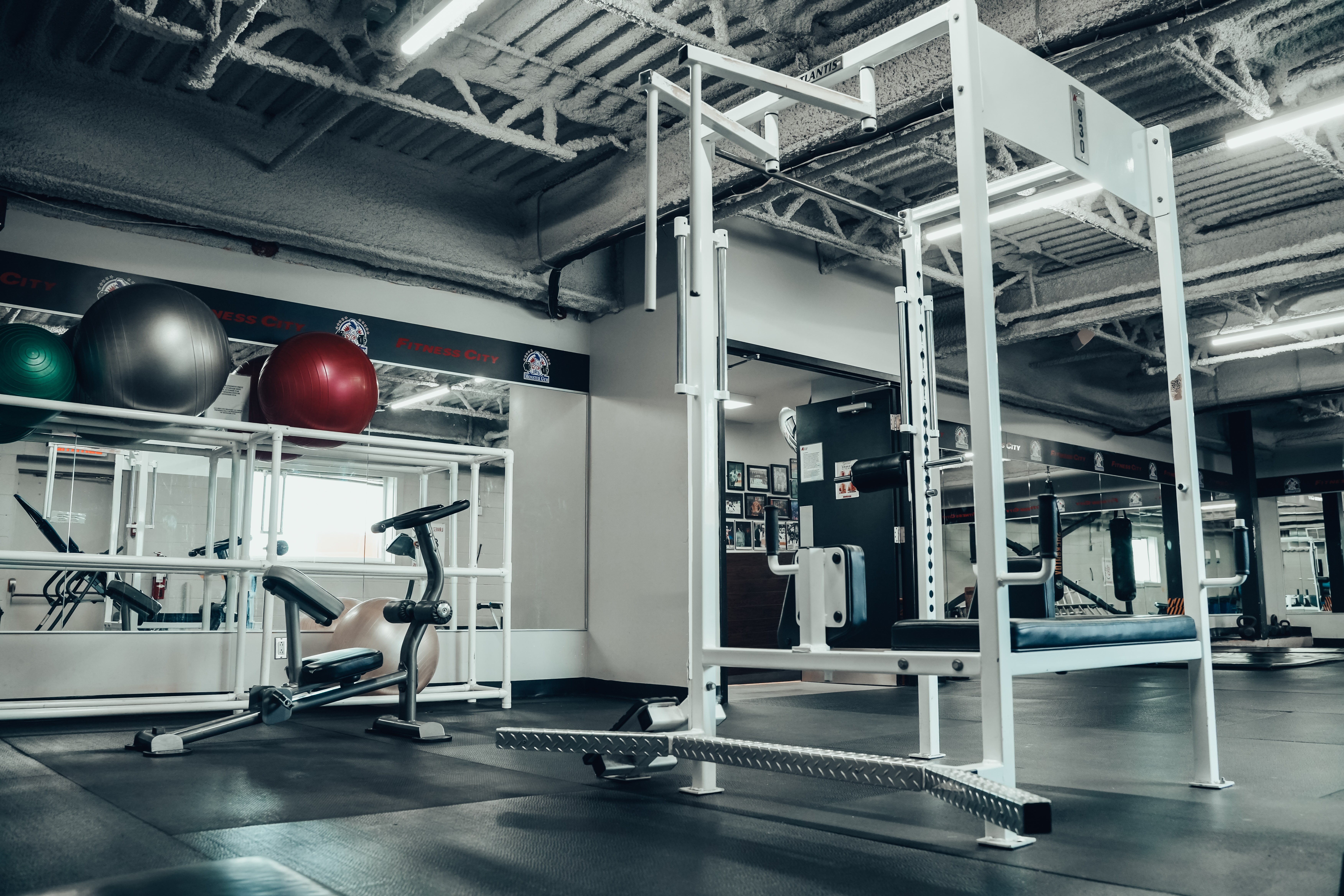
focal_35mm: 28
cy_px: 448
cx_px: 672
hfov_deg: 65.5
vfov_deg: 46.4
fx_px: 1045
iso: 1600
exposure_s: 1/125
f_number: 5
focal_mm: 28
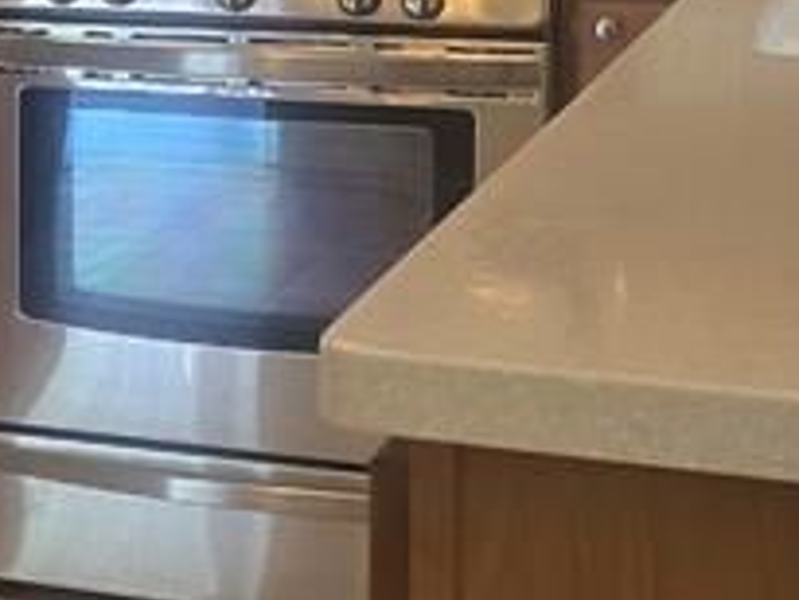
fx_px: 2656
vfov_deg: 12.6
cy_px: -82
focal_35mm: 115
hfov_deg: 15.9
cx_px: -339
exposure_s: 1/120
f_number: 1.7
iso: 125
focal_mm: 6.3
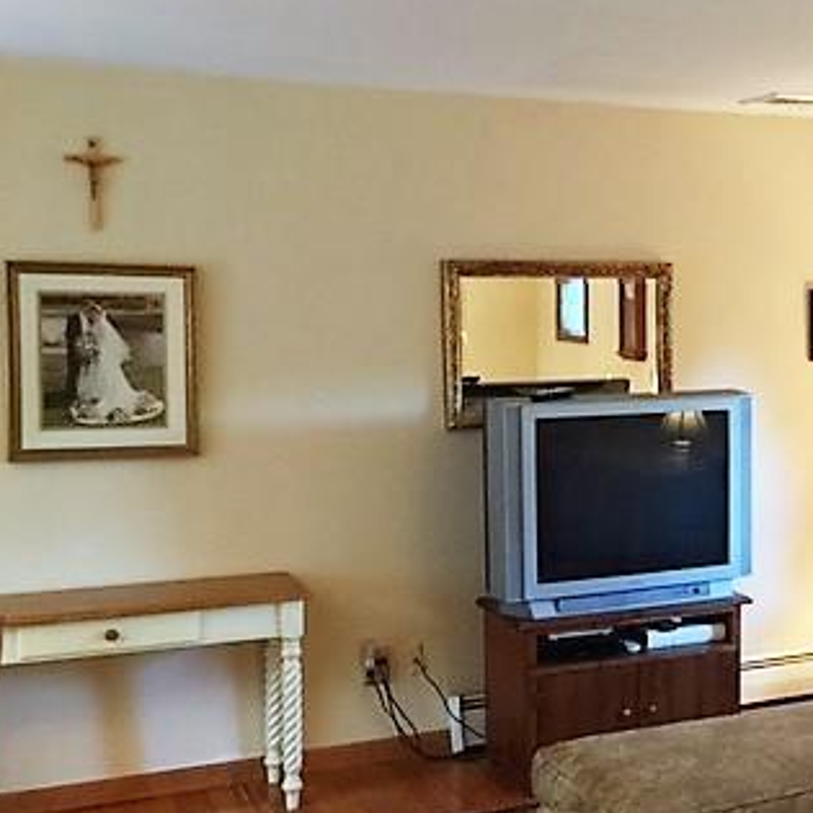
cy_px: 428
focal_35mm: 52
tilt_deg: -3.0
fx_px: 1382
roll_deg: -0.5
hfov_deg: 31.7
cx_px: 681
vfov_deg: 32.8
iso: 80
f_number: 2.2
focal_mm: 4.15
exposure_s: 1/15
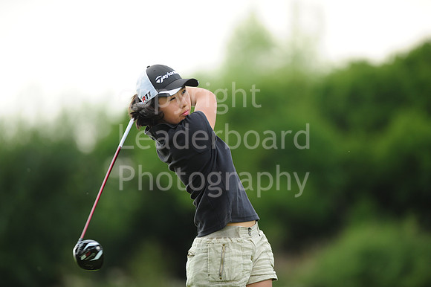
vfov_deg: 4.6
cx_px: 216
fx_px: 3589
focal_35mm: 300
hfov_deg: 6.9
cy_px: 144
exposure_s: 1/2000
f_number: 4
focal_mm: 300
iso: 400
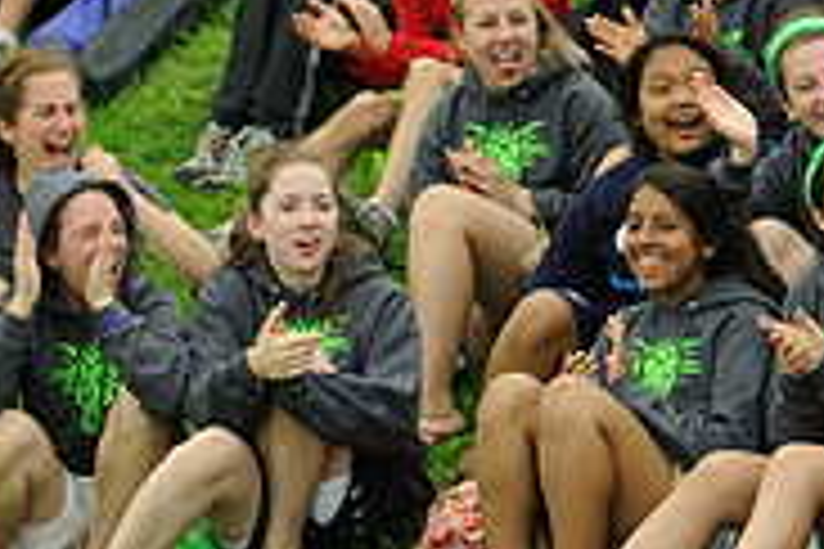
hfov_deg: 6.2
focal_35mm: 332
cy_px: 16
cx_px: 761
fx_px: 7599
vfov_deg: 4.1
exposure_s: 1/1000
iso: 250
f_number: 3.5
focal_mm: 70
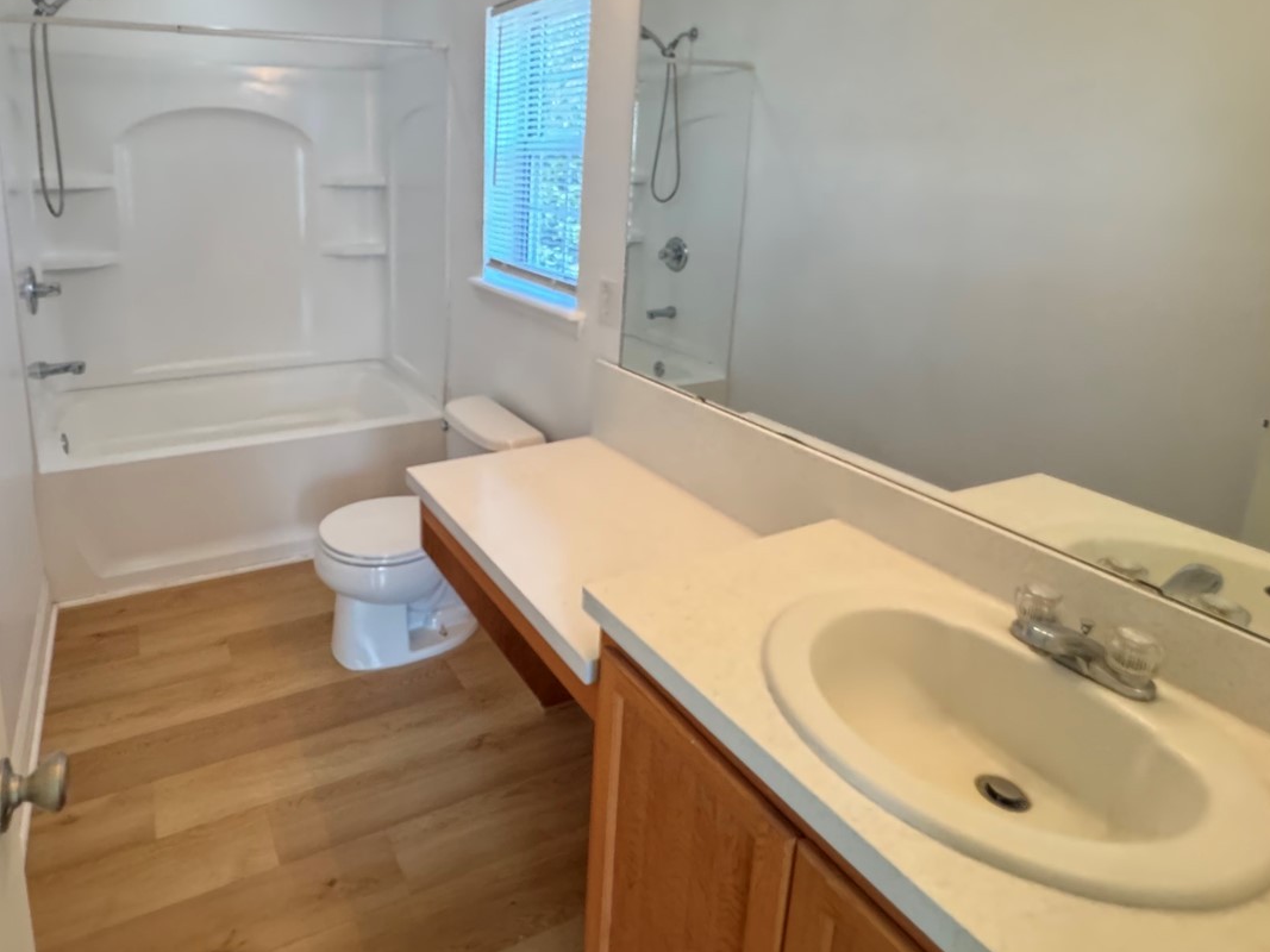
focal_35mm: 21
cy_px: 317
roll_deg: +0.9
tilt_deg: -12.9
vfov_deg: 61.9
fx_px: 770
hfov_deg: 76.8
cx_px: 437
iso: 320
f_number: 2.2
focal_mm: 2.22
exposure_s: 1/77
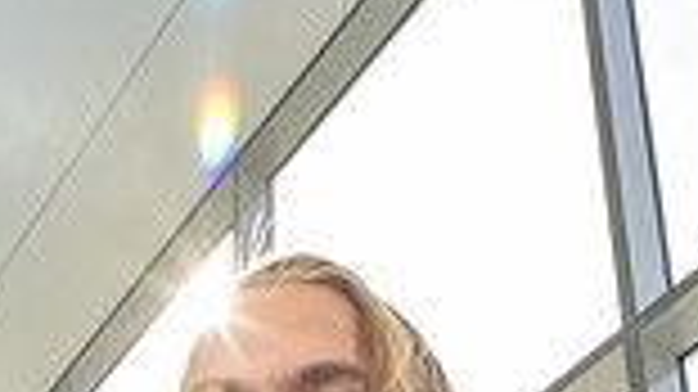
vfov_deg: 12.4
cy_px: 987
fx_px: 1350
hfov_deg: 28.7
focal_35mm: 73
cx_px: 216
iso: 800
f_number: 7.1
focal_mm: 24
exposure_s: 1/250
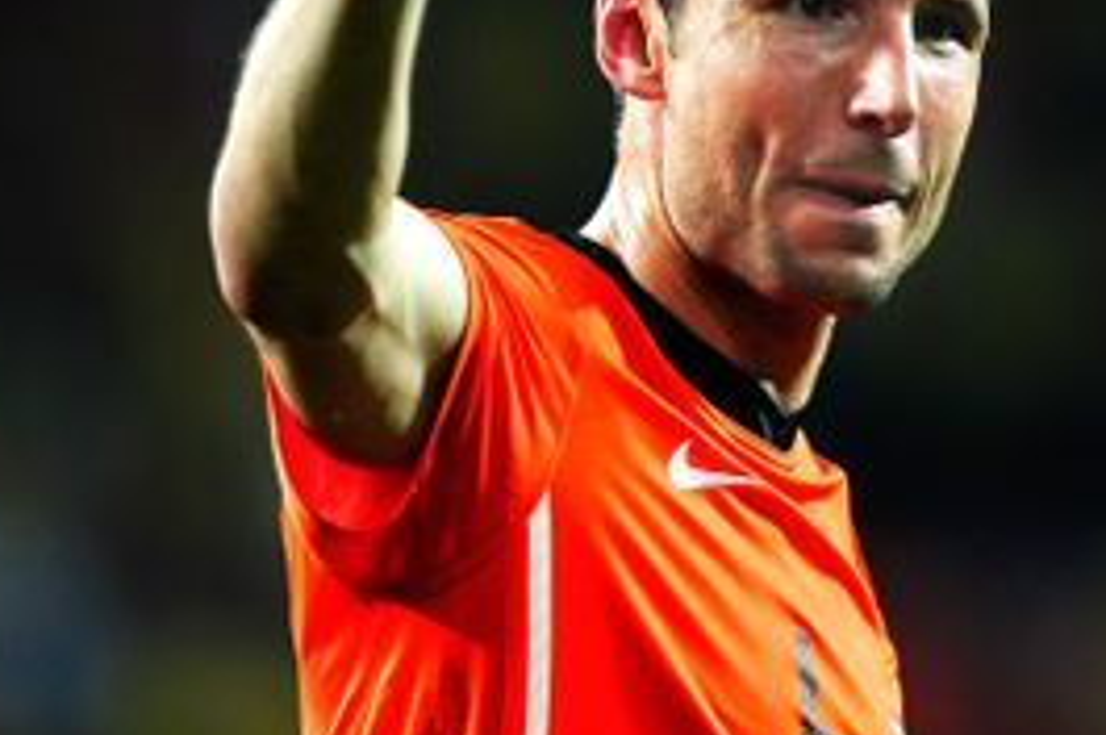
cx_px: 914
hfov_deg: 2.7
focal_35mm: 755
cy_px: 186
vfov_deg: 1.8
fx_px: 23167
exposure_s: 1/800
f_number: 2.8
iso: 800
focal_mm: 400
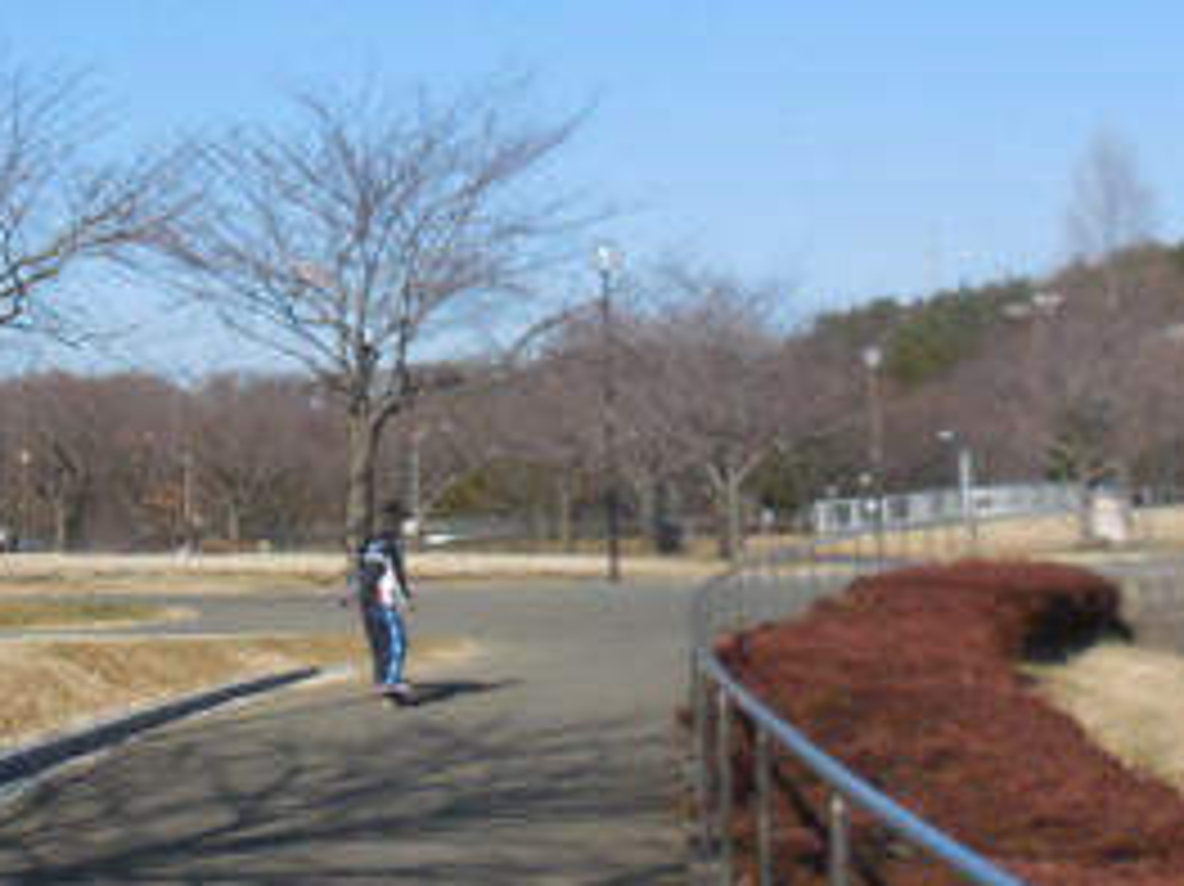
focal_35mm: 76
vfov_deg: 19.3
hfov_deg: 24.4
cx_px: -14
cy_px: 342
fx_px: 2598
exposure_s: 1/1600
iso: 125
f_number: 3.1
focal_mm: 4.5
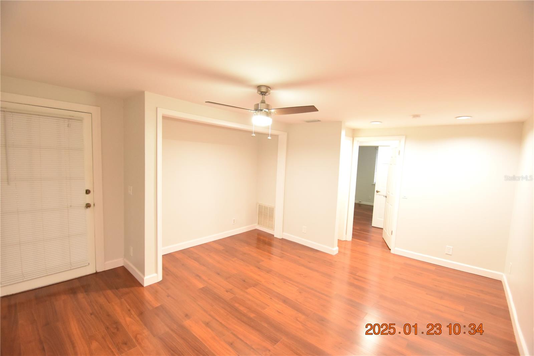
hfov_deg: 100.4
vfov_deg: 77.3
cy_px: 178
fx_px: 222
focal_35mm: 15
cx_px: 267
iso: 2800
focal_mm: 10
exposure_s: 1/60
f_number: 3.5
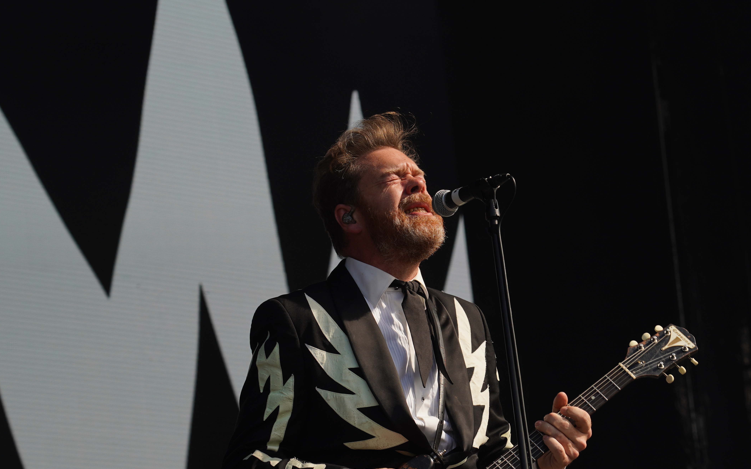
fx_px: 3111
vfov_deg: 8.6
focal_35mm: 152
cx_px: 446
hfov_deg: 13.8
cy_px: 324
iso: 100
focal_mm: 105
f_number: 7.1
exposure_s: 1/400
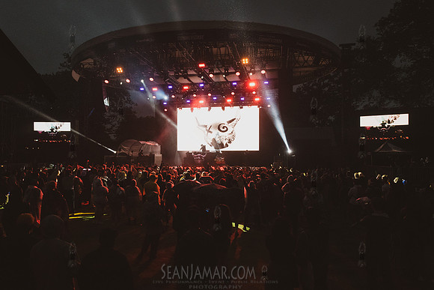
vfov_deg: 47.4
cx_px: 206
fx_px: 329
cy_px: 157
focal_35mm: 27
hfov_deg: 66.7
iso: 5000
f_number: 4.5
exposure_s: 1/1250
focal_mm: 24
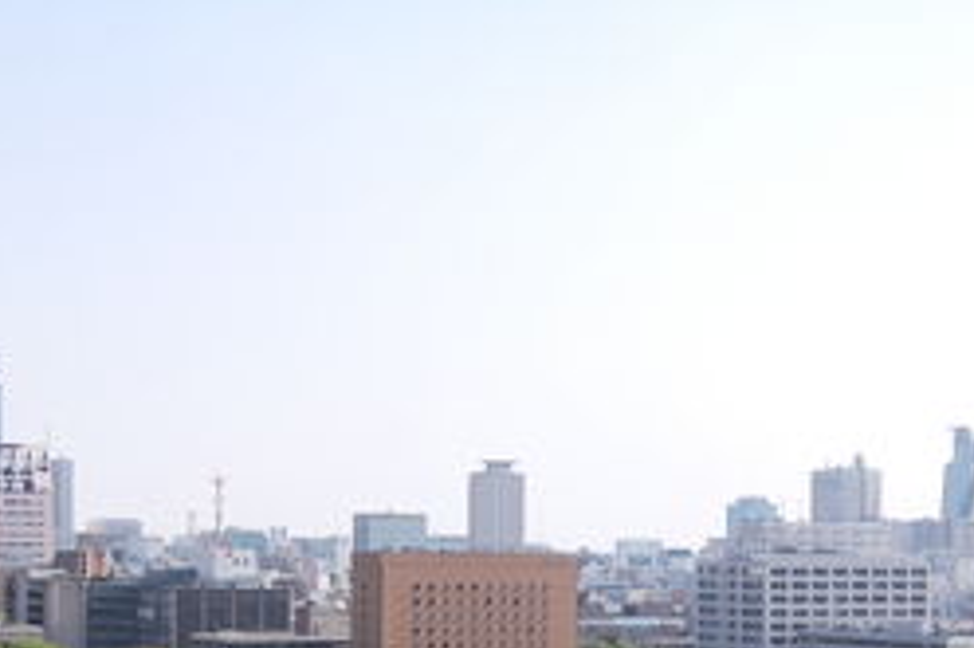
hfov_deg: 22.5
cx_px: 672
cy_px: 619
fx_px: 2432
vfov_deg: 15.0
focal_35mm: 90
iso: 200
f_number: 8
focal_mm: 31
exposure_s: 1/250
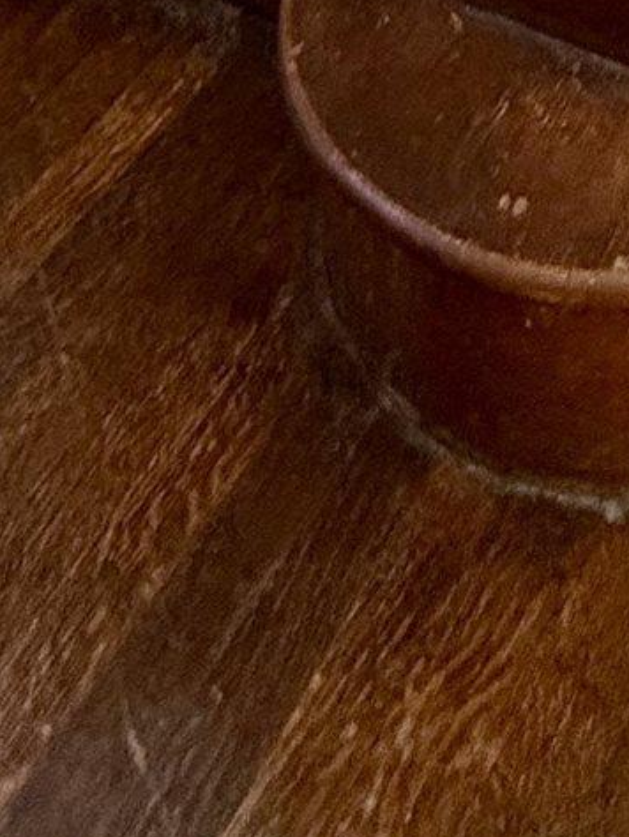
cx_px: 562
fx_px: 1646
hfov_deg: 21.2
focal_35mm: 68
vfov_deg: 15.2
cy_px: -1173
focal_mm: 2.22
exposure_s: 1/60
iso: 250
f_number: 2.2
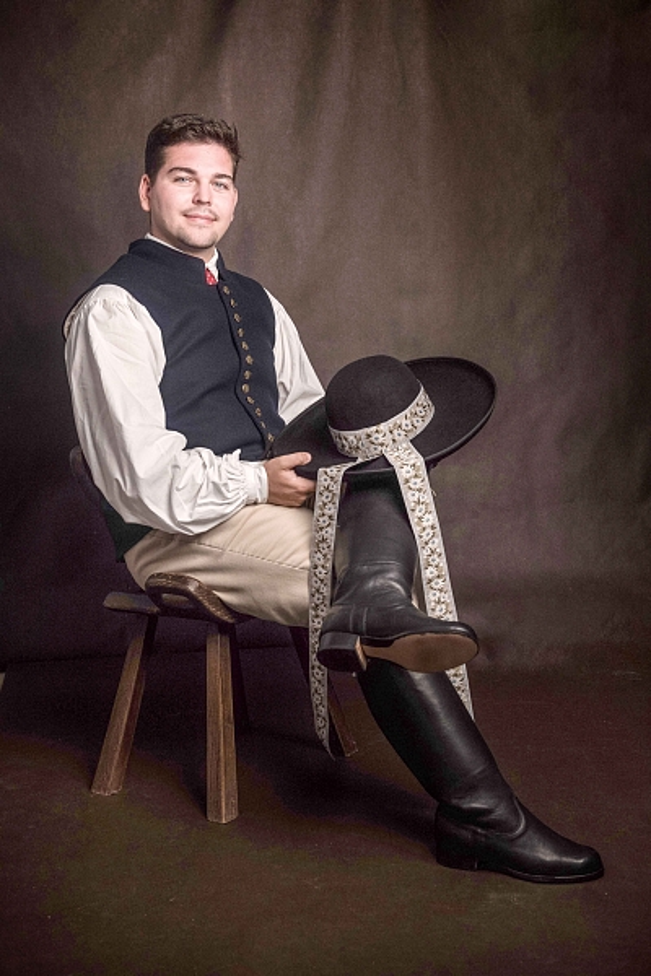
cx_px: 326
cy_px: 488
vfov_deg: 41.1
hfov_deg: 28.1
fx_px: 1302
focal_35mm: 48
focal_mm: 48
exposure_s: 1/400
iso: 800
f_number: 4.5
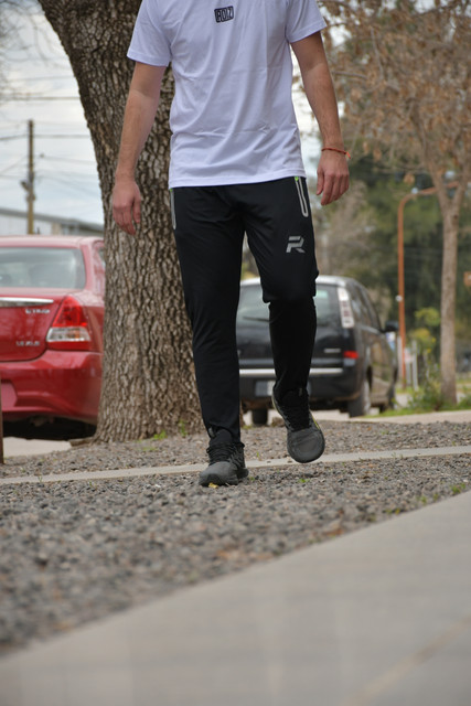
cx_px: 236
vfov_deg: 11.8
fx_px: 3413
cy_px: 353
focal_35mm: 174
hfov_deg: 7.9
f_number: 5.6
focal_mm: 116
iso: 125
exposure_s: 1/160
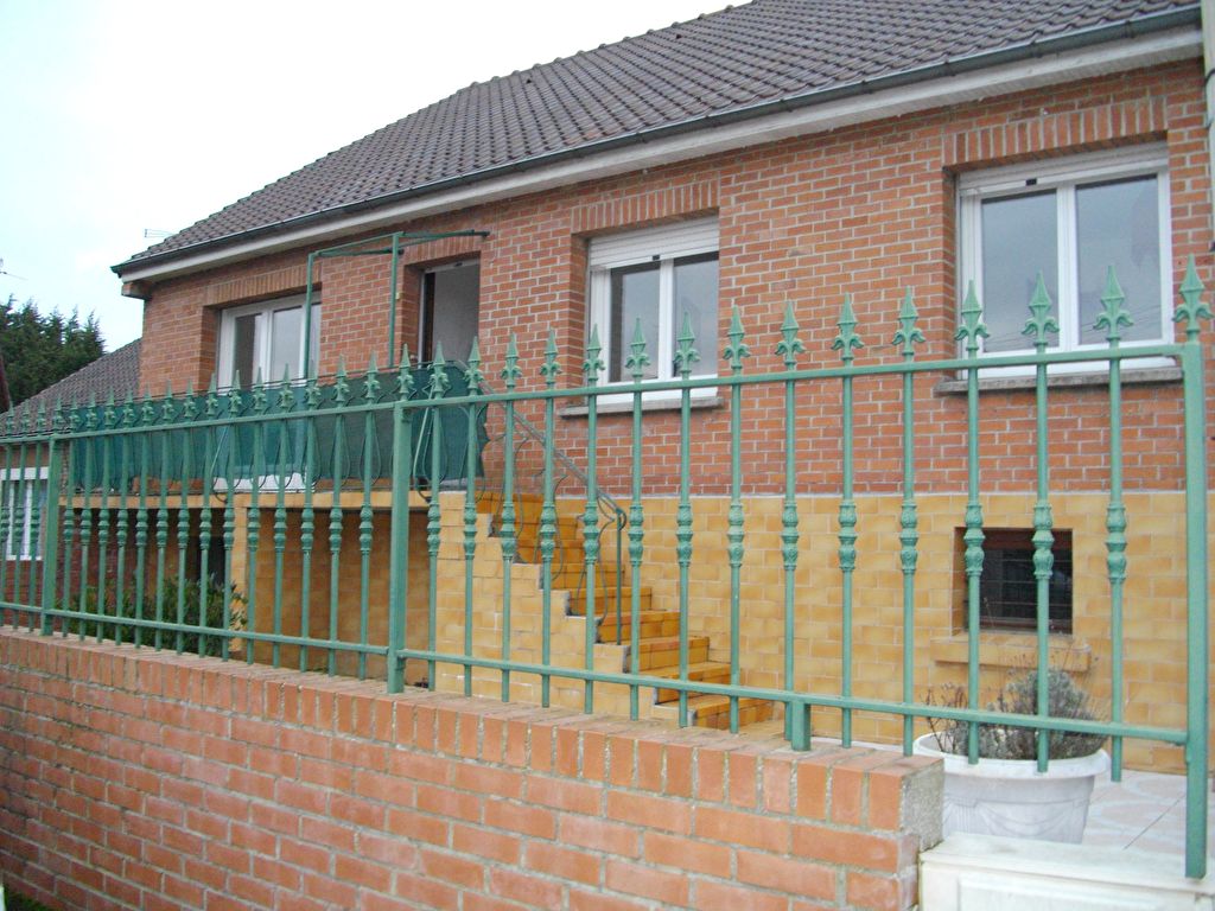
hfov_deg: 56.8
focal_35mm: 32
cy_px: 456
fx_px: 1123
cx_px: 608
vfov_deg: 44.2
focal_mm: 5.7
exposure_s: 1/50
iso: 232
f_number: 2.9
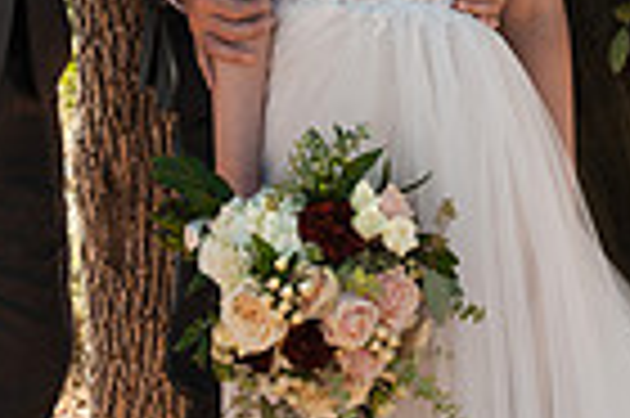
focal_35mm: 133
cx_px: 302
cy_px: -306
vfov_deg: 9.8
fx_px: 2325
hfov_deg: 15.4
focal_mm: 32
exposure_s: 1/400
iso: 200
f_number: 4.5
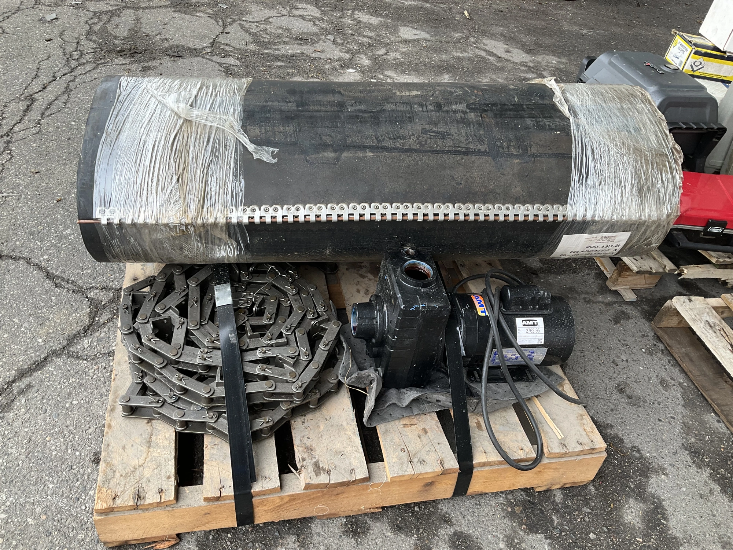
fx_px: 614
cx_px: 366
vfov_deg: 48.2
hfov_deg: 61.7
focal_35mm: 29
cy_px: 275
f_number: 1.8
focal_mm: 3
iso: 20
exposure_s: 1/141
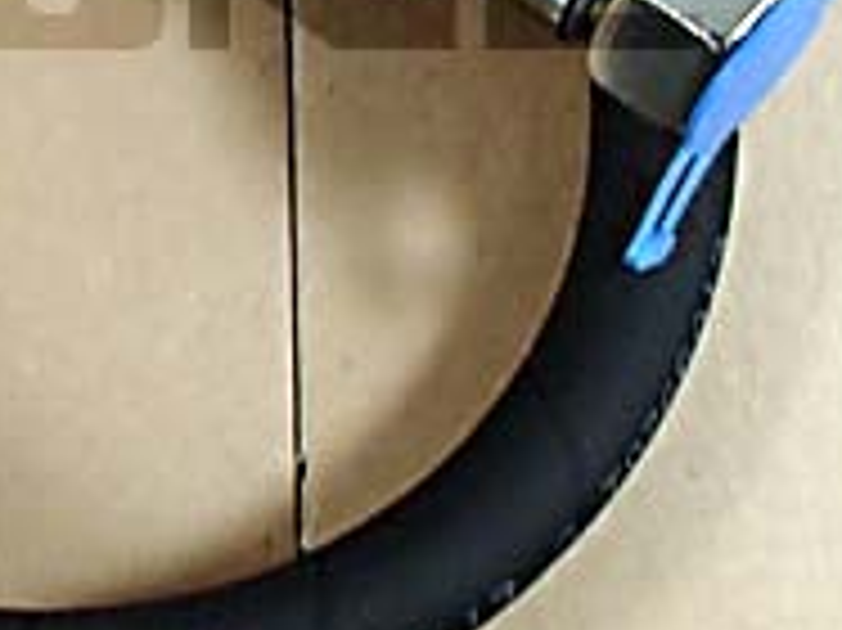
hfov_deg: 15.3
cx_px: -243
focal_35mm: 123
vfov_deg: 12.0
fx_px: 2990
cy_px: 76
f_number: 4.5
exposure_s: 1/50
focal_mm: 6.45
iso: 200
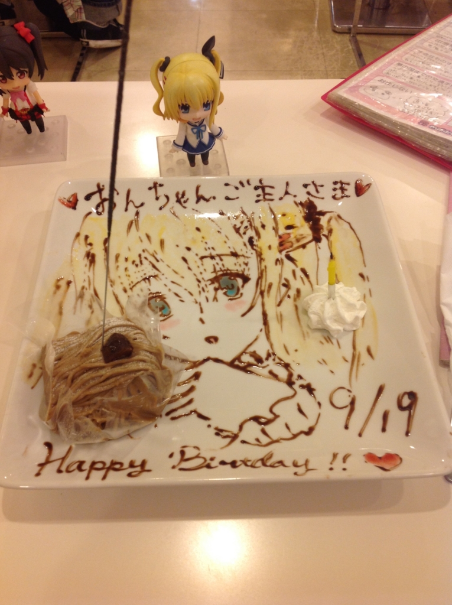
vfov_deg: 52.7
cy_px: 302
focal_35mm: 35
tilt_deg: -51.3
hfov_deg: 40.6
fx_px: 611
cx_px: 226
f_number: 2.4
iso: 64
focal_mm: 4.28
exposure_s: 1/15
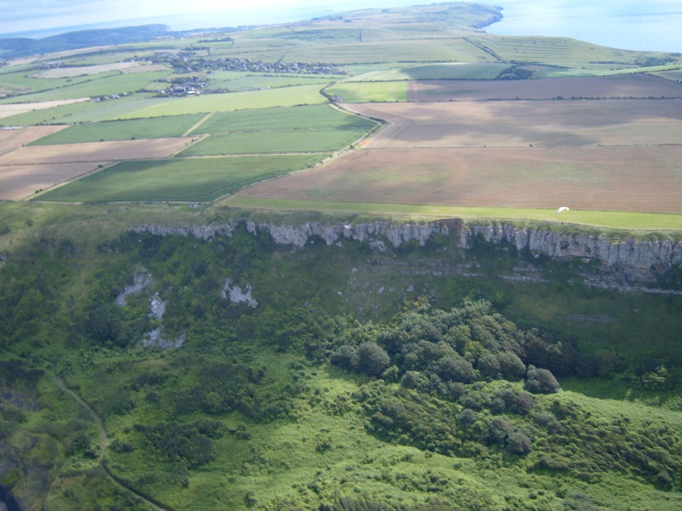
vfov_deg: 39.7
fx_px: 709
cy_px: 257
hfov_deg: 51.4
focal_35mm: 36
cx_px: 333
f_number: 7.1
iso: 80
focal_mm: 7.4
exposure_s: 1/125
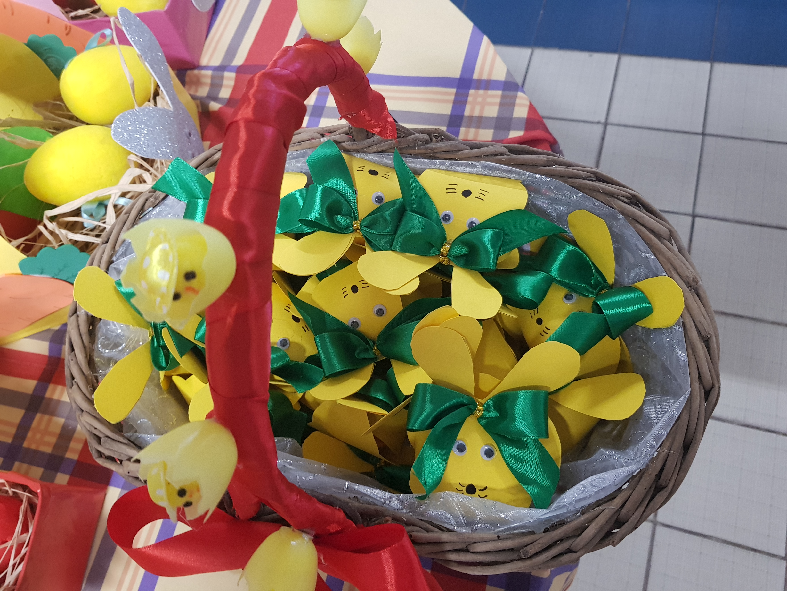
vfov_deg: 53.1
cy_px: 296
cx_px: 394
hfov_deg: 67.3
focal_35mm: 26
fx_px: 591
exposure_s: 1/18
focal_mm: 4.2
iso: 200
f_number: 1.7
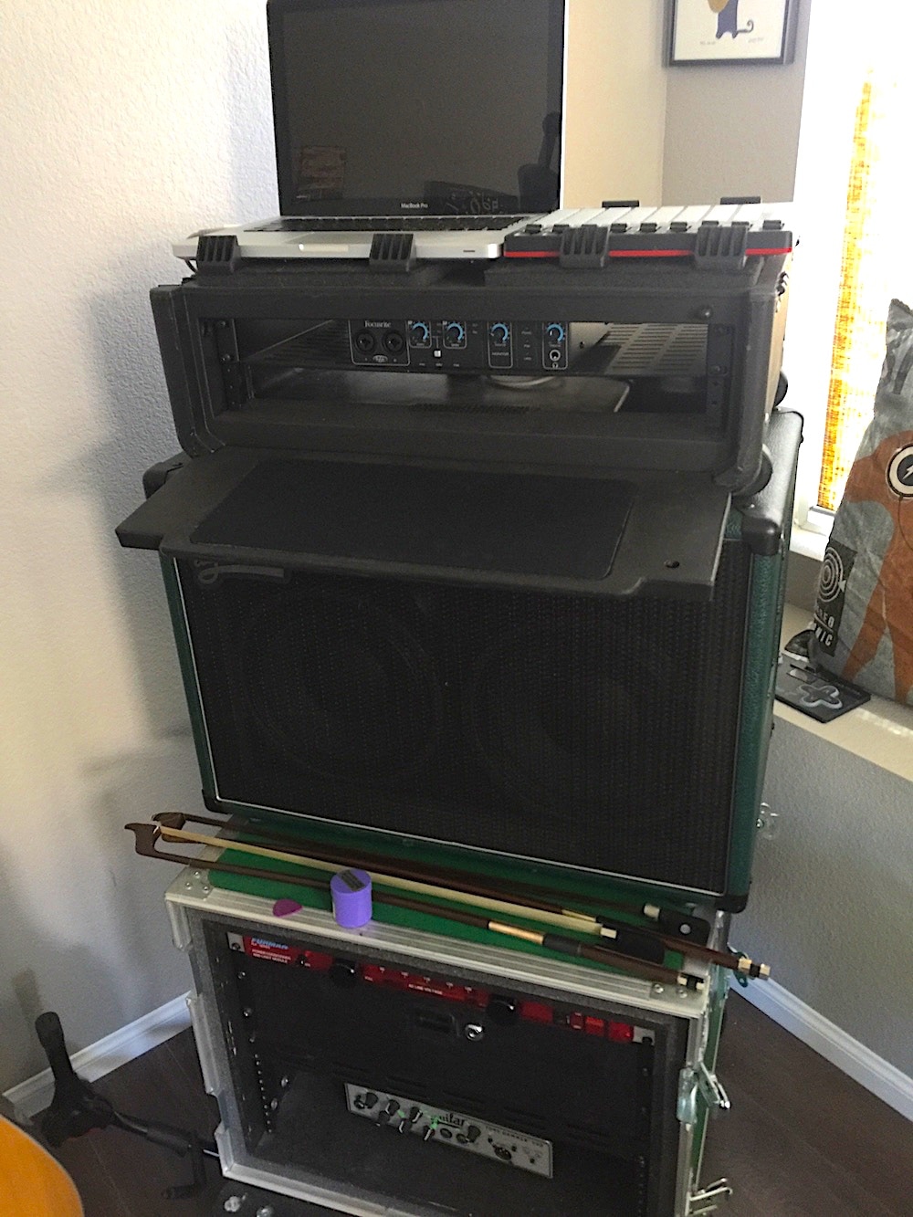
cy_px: 608
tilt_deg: -26.8
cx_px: 456
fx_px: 1020
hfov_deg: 48.2
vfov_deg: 61.7
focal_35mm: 29
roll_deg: +3.4
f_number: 2.2
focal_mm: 4.15
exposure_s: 1/4
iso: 80
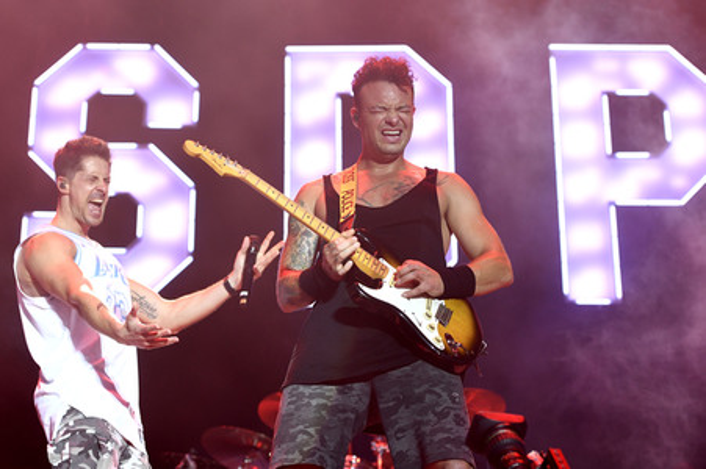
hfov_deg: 28.9
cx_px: 353
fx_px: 1372
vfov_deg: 19.4
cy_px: 234
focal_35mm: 70
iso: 1600
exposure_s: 1/400
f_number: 4
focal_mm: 70
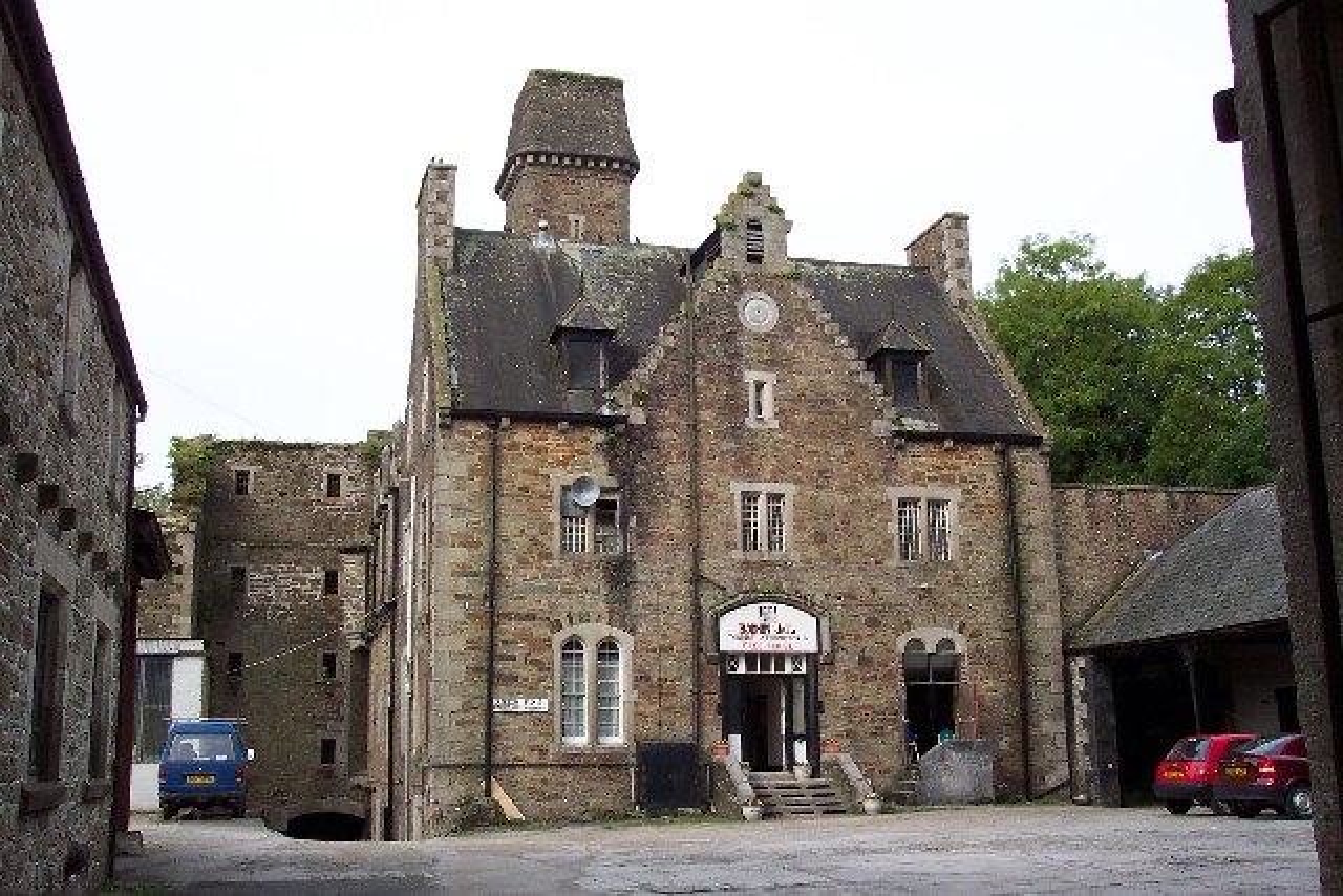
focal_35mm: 38
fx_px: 1418
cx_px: 672
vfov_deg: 35.1
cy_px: 448
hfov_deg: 50.7
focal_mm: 8
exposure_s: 1/350
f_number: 4.8
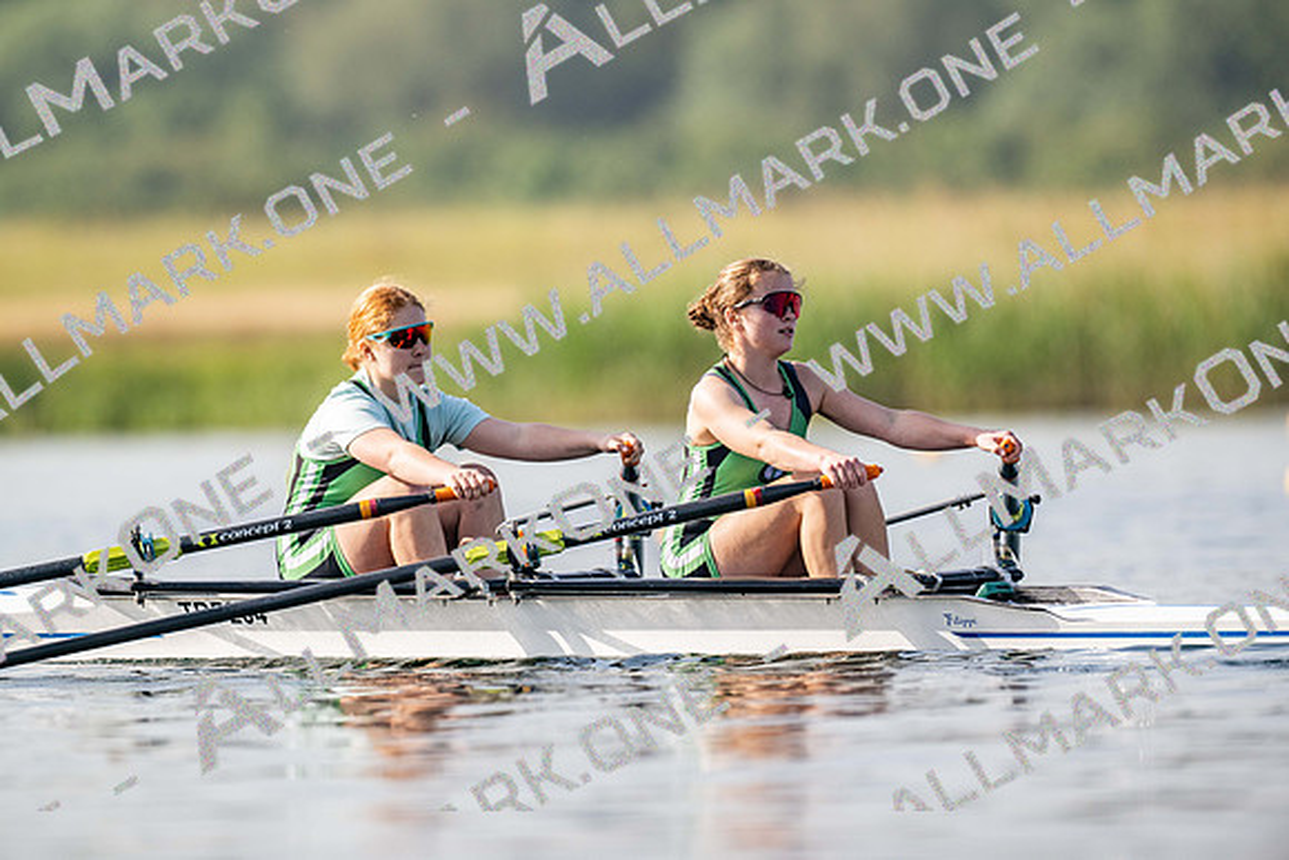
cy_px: 430
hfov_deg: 3.4
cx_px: 644
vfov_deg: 2.3
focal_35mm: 600
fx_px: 21487
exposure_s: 1/2500
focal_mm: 600
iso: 250
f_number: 5
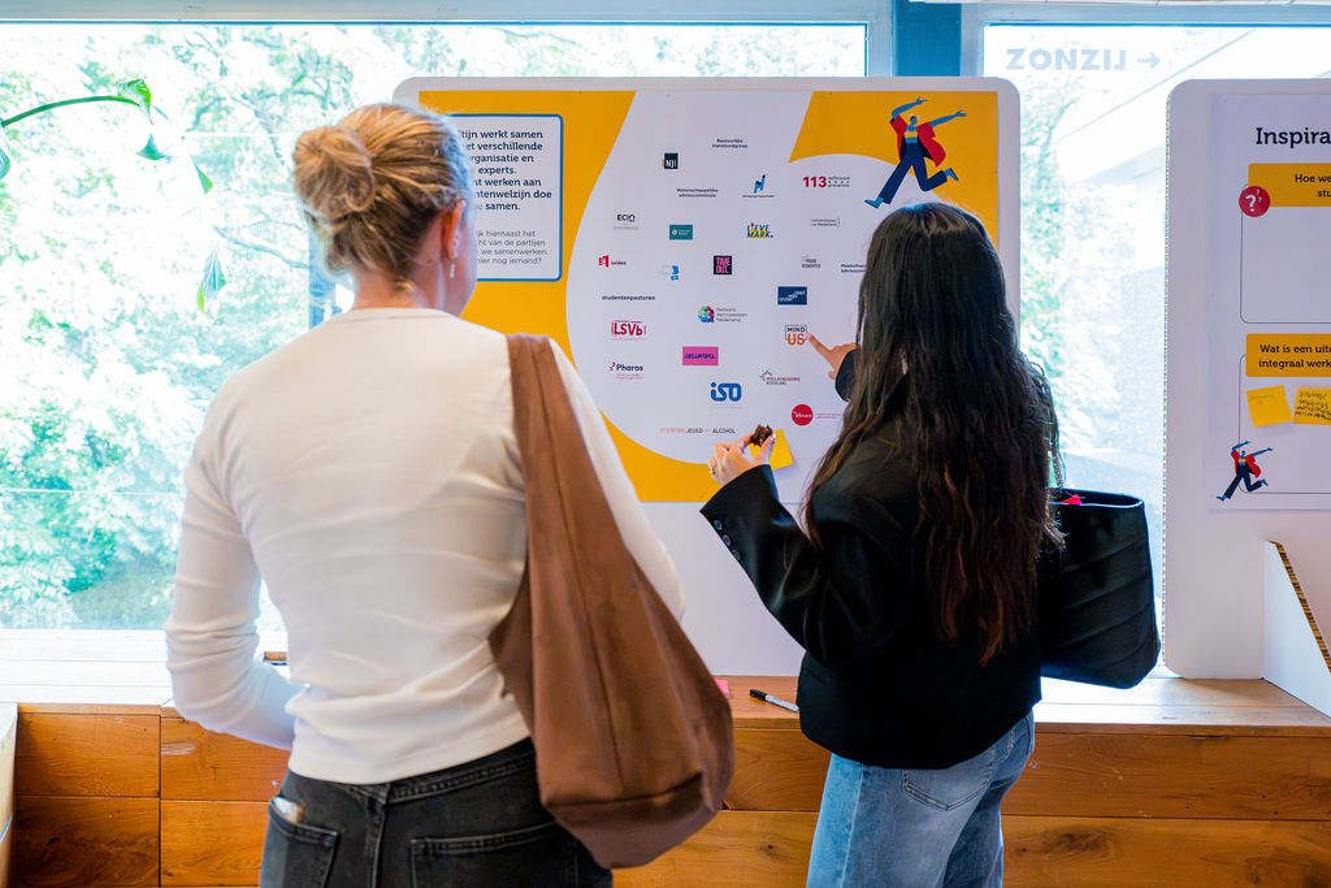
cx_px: 661
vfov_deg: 41.9
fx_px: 1156
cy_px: 369
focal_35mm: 31
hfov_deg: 59.9
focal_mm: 24
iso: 6400
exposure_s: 1/800
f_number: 2.8
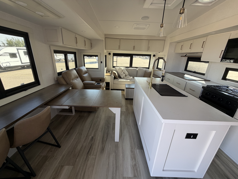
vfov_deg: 85.7
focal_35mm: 14
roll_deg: -1.2
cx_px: 119
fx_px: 96
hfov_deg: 102.1
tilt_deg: -19.9
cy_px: 90
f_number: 2.2
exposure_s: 1/121
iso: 160
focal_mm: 2.22
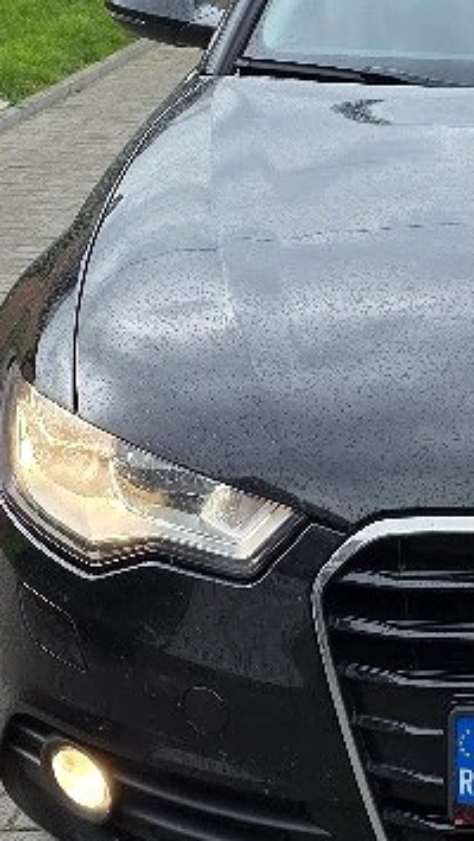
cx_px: 709
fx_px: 2098
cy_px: 494
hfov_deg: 12.3
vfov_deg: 22.7
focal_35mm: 94
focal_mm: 6.25
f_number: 1.7
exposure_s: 1/101
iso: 16
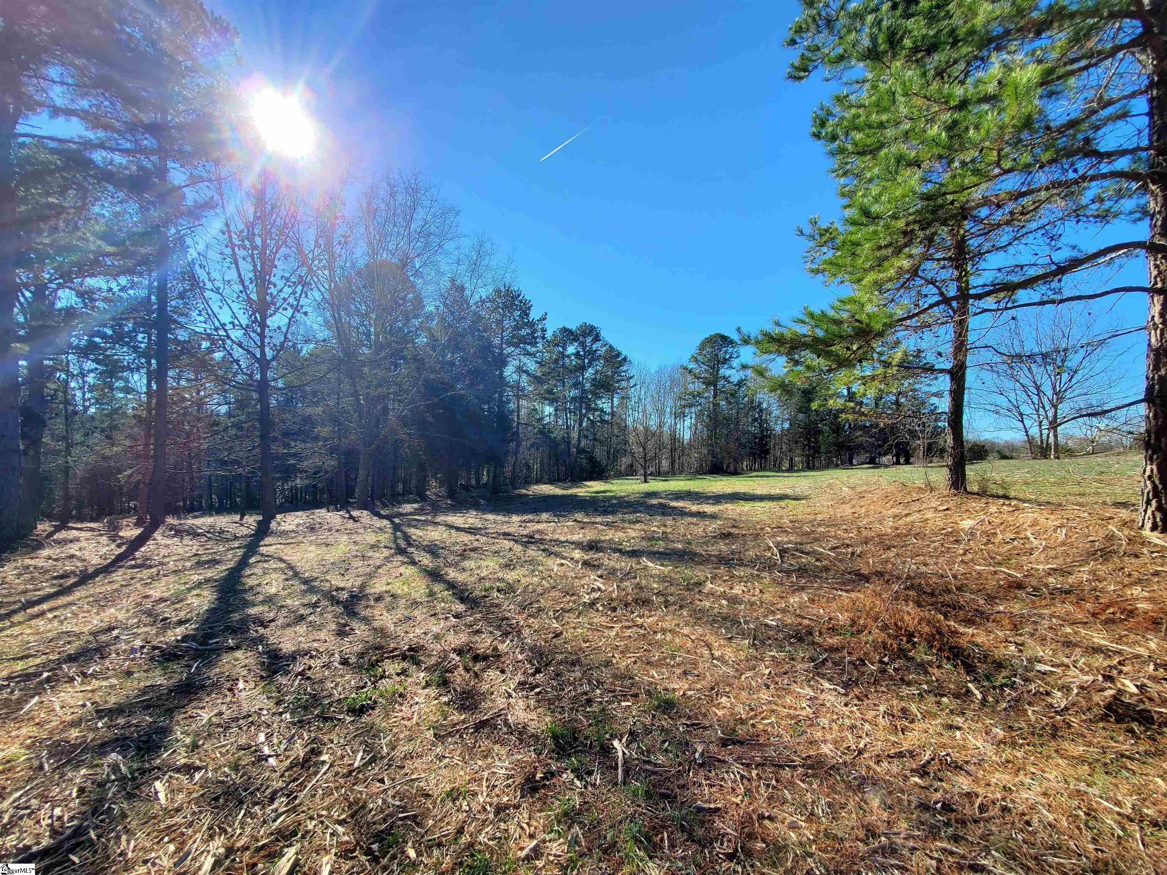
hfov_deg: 106.2
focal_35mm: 13
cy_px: 438
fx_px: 438
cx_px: 584
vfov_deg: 89.9
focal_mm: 1.8
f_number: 2.2
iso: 50
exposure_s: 1/726
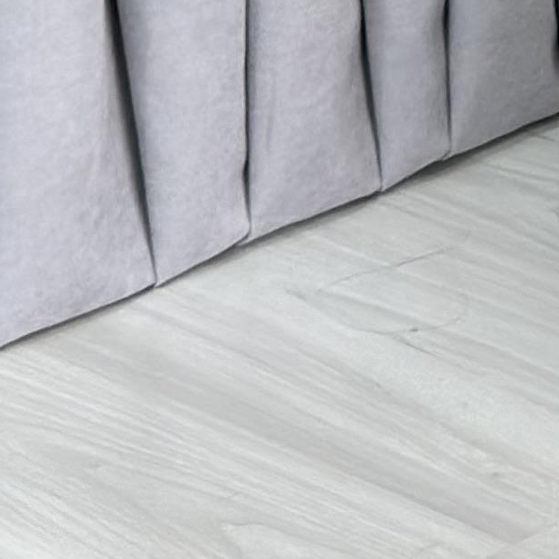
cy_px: -1109
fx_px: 5061
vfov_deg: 5.9
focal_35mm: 277
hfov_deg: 6.2
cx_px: 877
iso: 80
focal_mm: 6.86
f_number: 1.78
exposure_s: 1/100
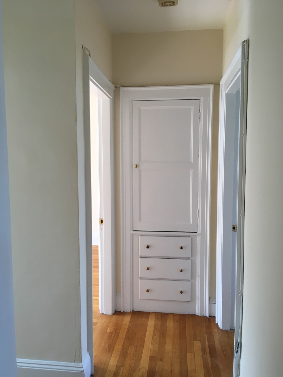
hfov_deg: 48.2
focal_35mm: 29
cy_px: 188
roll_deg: -0.2
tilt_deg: -5.3
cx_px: 142
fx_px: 316
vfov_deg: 61.7
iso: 25
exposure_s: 1/30
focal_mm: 4.15
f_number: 2.2
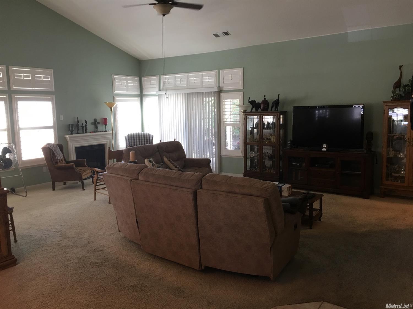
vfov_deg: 48.2
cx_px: 206
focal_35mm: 29
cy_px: 154
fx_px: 346
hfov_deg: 61.7
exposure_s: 1/15
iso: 32
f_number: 2.2
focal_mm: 4.15
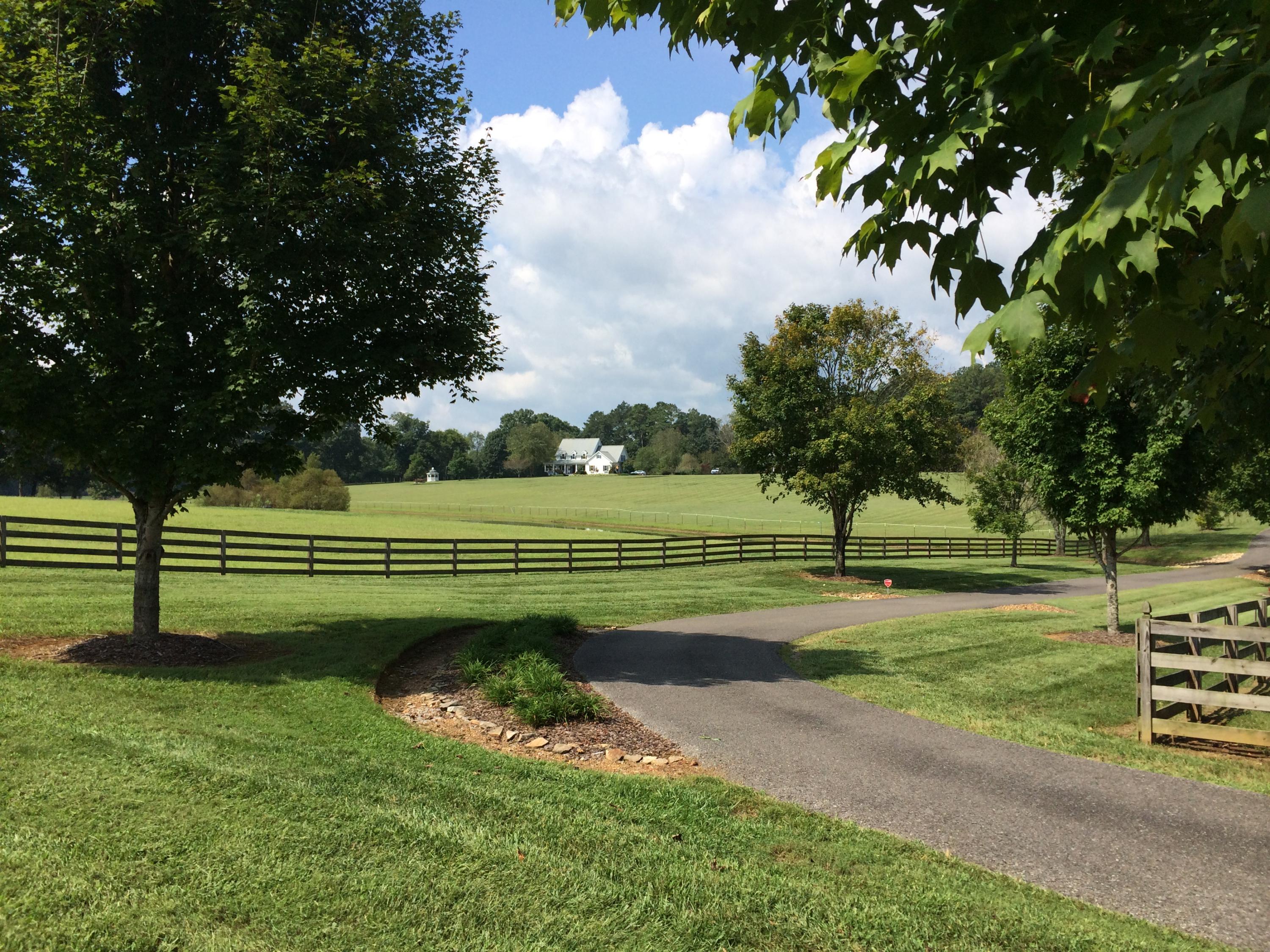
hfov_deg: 60.0
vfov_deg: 46.8
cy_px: 476
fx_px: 1101
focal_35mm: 30
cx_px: 635
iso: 32
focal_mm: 4.12
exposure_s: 1/2283
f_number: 2.2
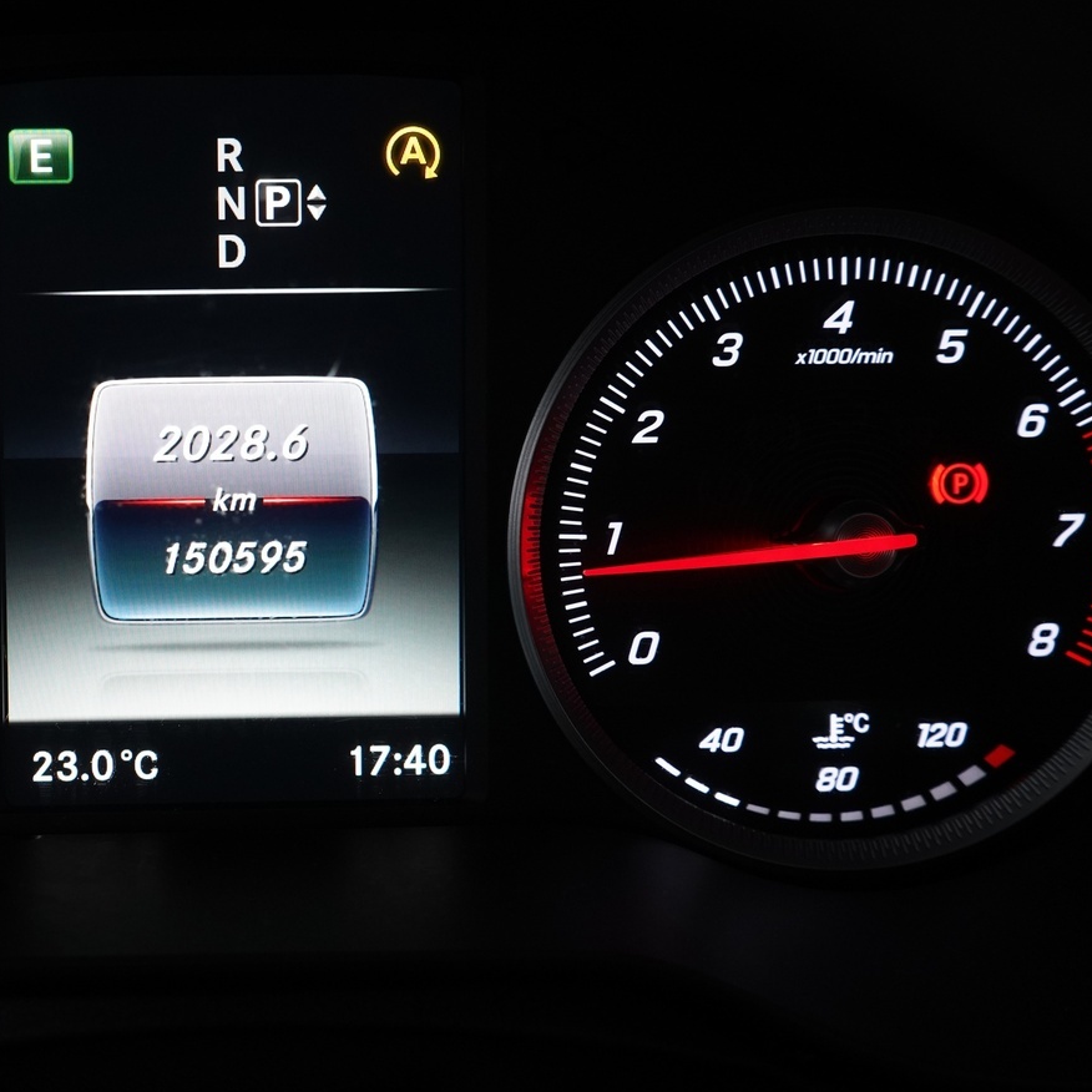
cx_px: 217
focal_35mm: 44
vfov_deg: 38.3
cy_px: 485
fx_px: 1570
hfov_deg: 37.0
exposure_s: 1/40
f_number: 5
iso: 1600
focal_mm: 28
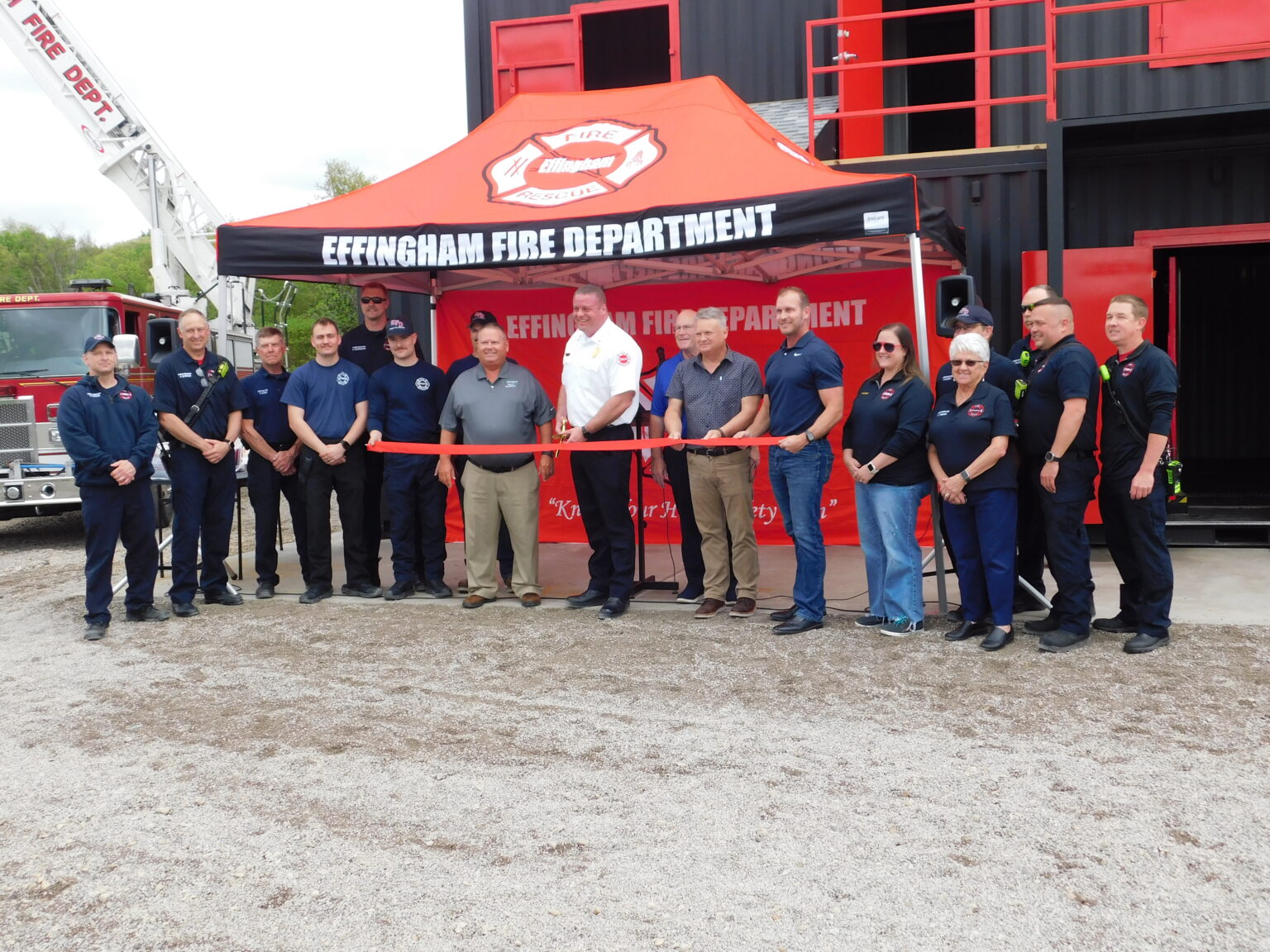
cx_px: 635
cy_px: 476
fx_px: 1321
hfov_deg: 51.4
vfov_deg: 39.7
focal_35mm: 36
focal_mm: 6.3
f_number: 3.5
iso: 125
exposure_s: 1/400
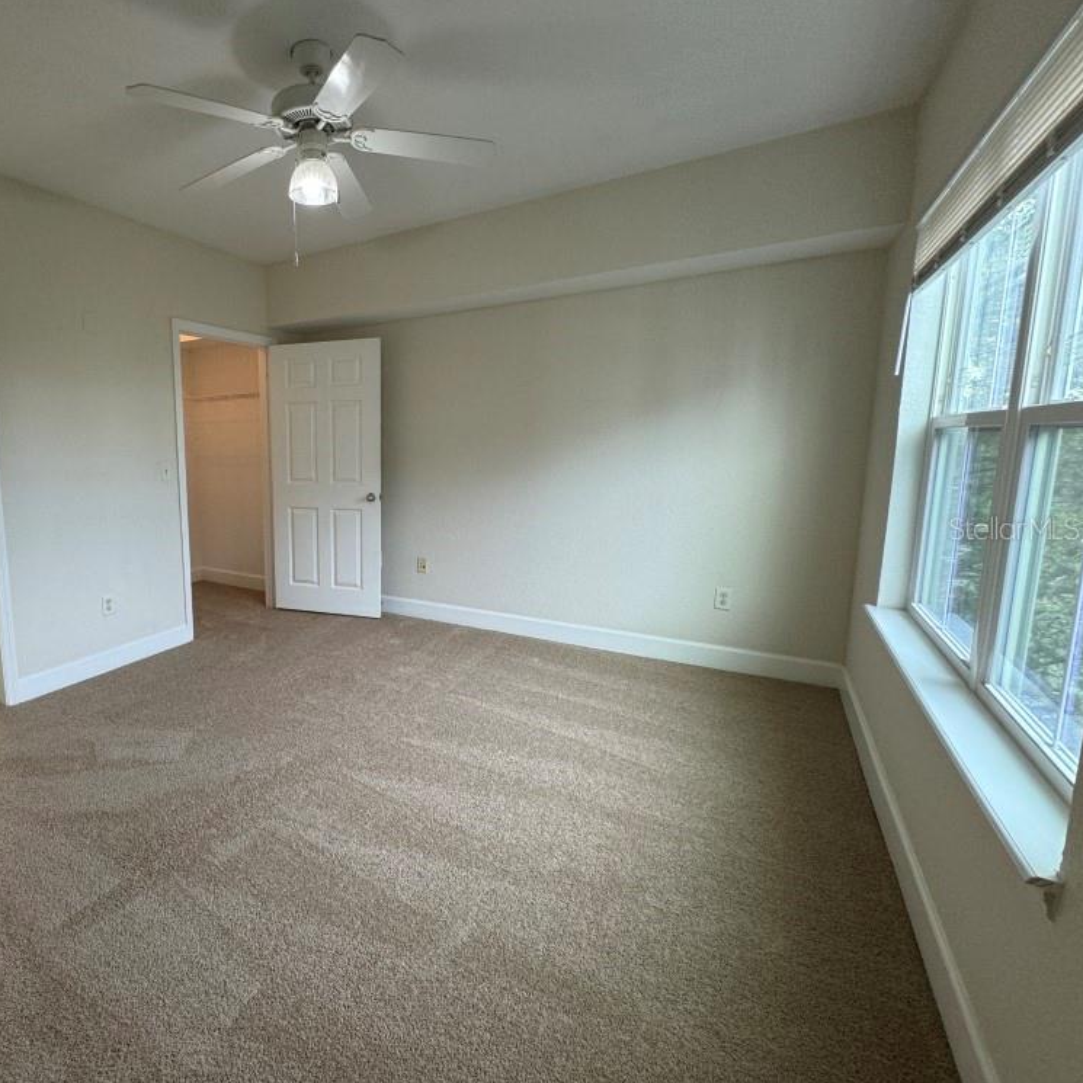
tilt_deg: -8.4
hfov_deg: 80.5
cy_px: 528
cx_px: 342
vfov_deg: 84.0
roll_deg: +0.8
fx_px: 602
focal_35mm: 17
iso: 125
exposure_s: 1/120
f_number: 2.2
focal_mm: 2.22
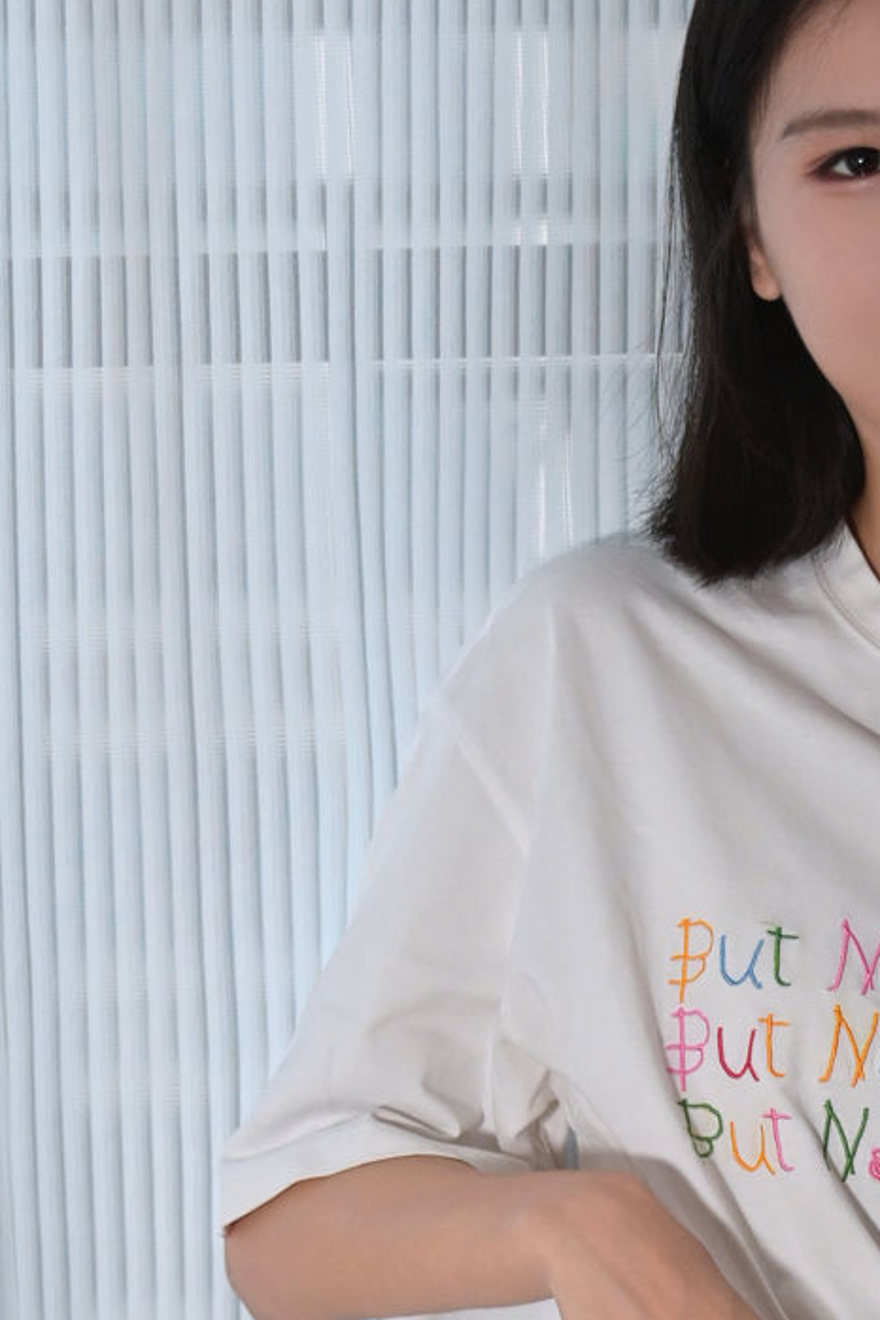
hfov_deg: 8.0
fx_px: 6233
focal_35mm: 170
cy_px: 1752
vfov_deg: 11.7
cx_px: 1139
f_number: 2.2
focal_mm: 44
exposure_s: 1/100
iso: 720
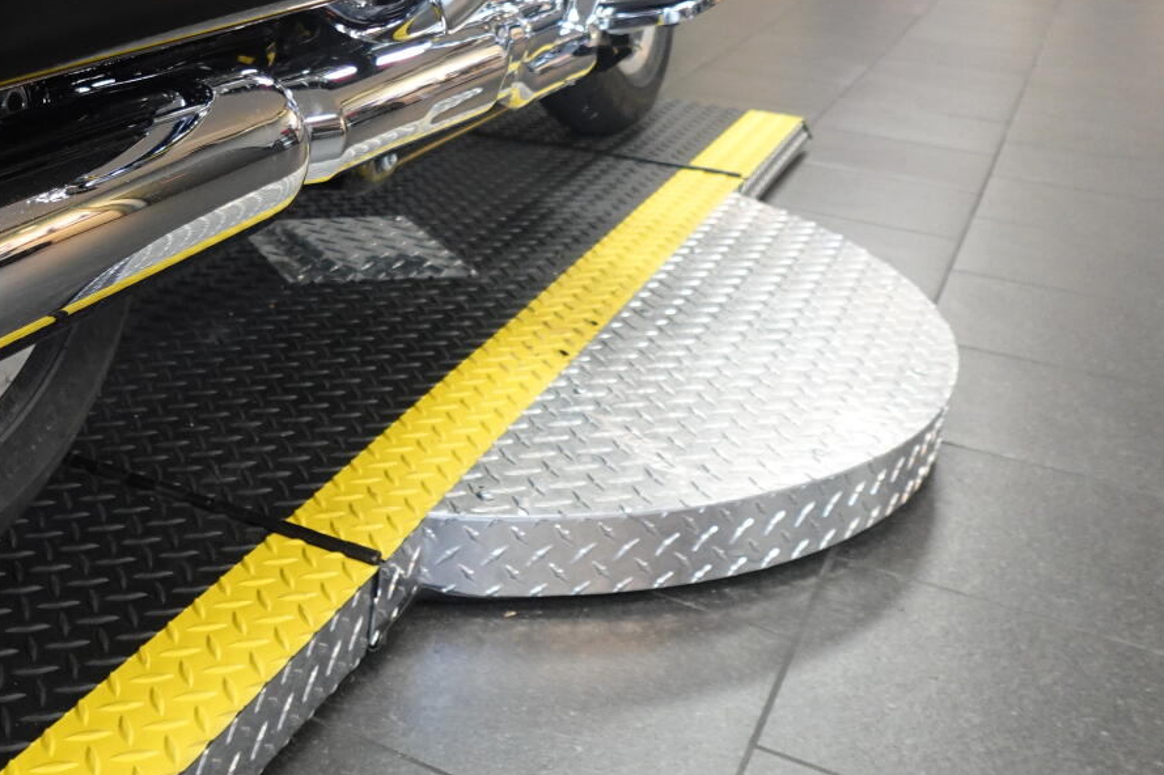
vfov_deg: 29.3
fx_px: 1454
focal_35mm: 45
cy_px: 175
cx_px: 141
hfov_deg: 40.7
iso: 800
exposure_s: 1/80
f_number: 2
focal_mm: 7.6
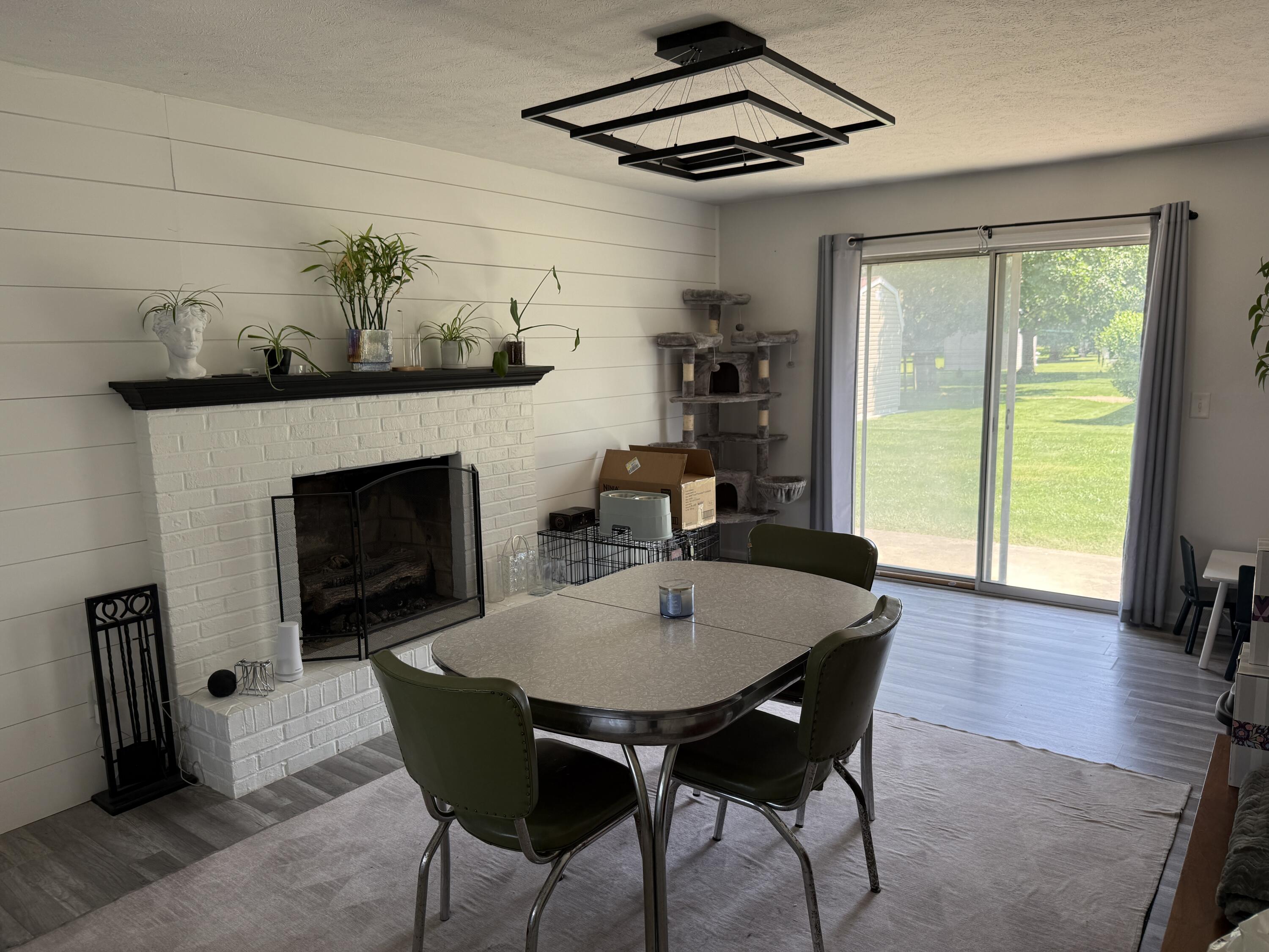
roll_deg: +1.2
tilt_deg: -7.4
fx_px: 880
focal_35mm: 24
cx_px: 634
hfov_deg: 71.6
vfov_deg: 56.8
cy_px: 476
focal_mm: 6.76
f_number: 1.78
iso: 80
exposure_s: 1/187
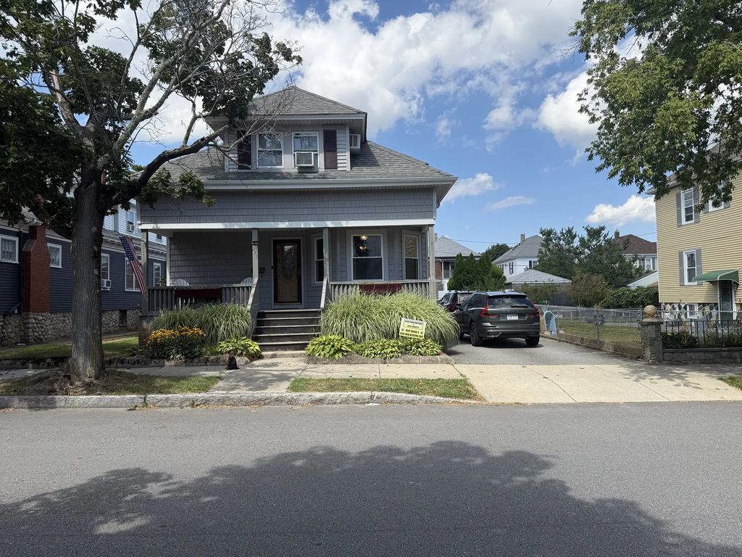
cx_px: 371
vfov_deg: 56.8
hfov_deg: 71.6
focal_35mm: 24
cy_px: 278
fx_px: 514
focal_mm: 6.76
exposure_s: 1/3953
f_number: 1.78
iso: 100
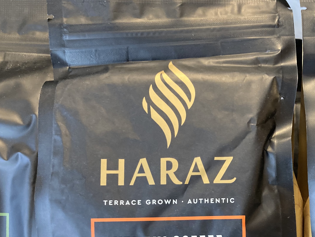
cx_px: 260
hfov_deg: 34.8
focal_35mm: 53
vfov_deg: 26.8
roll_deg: +0.9
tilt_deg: +2.4
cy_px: 200
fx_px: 482
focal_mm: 3.99
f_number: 1.8
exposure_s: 1/60
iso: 250
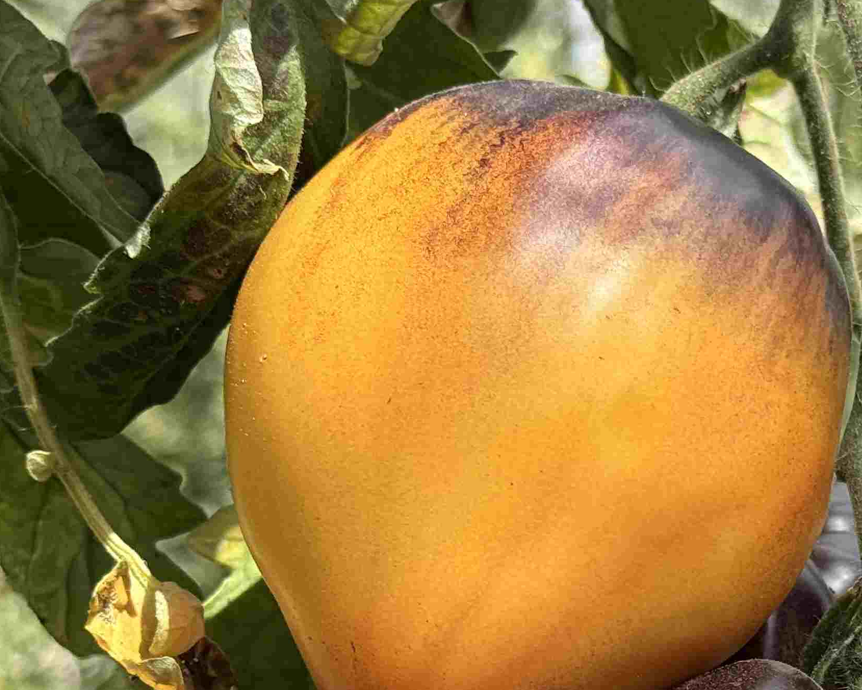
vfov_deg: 13.3
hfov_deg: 16.5
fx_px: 2909
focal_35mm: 114
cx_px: 871
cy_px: 714
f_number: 1.8
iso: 80
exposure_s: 1/1429
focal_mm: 6.8
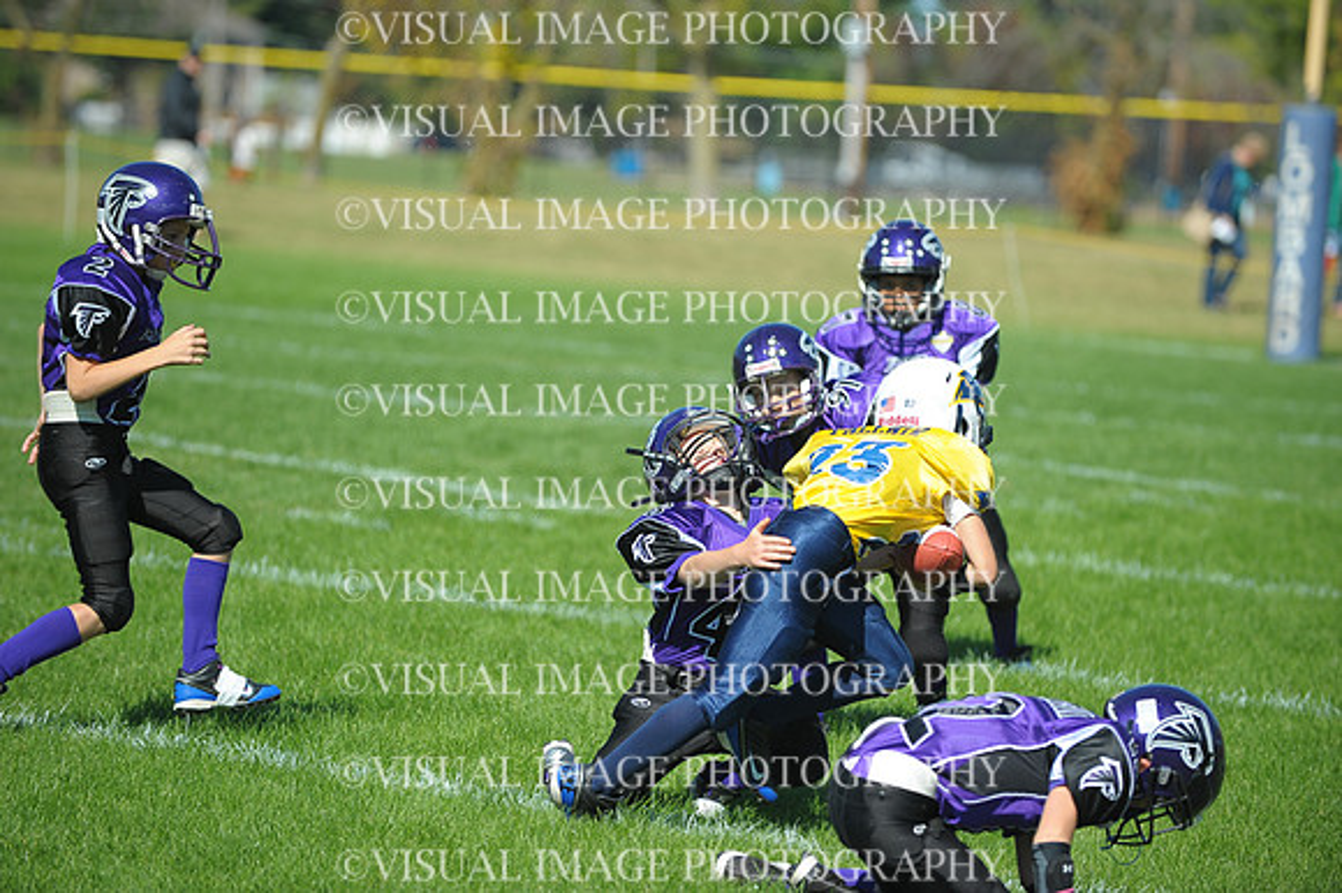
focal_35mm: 200
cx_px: 671
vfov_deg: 6.9
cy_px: 446
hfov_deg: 10.3
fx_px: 7451
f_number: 3.5
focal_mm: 200
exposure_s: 1/1600
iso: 200
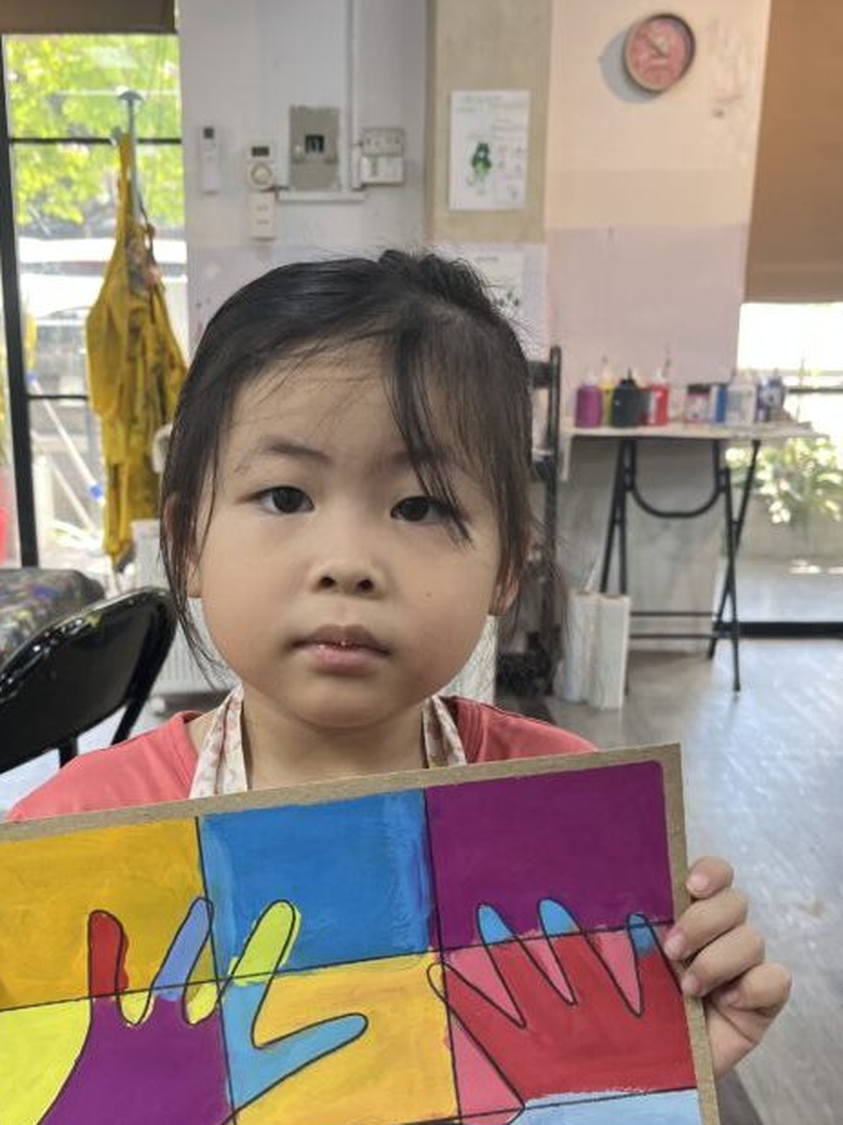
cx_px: 345
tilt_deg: -16.5
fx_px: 1364
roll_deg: +1.2
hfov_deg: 34.2
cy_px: 718
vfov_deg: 44.4
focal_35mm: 42
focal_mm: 5.1
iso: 100
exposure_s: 1/122
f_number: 1.6
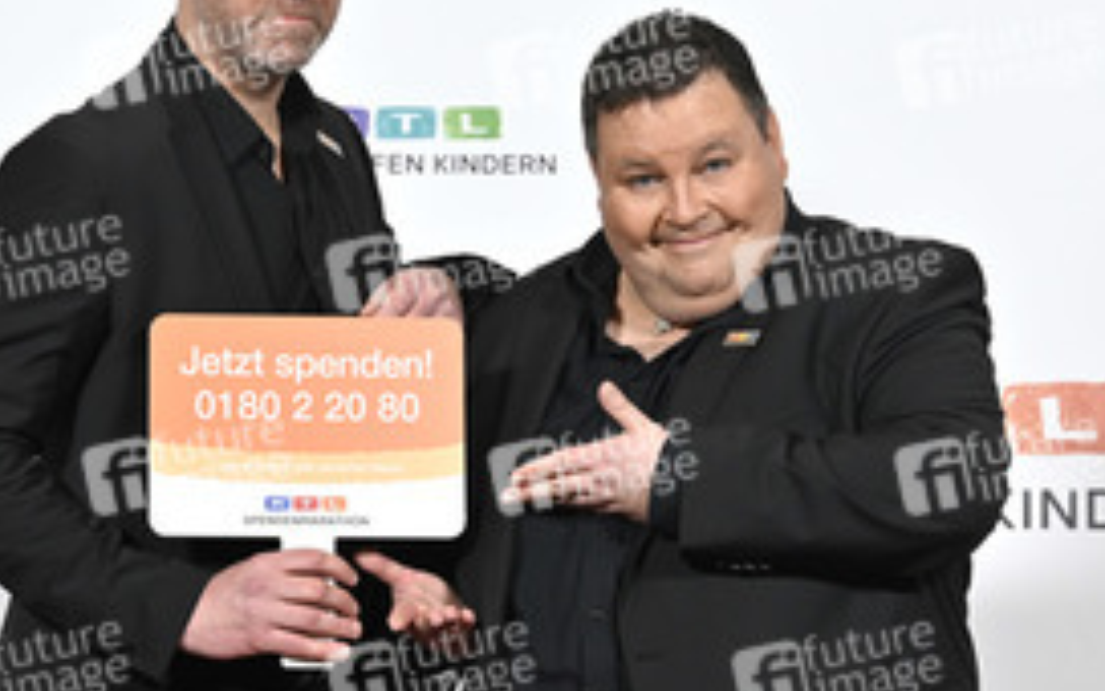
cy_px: 366
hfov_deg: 17.7
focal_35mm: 118
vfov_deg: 11.1
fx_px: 3554
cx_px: 485
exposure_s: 1/400
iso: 1600
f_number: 4.5
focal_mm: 70
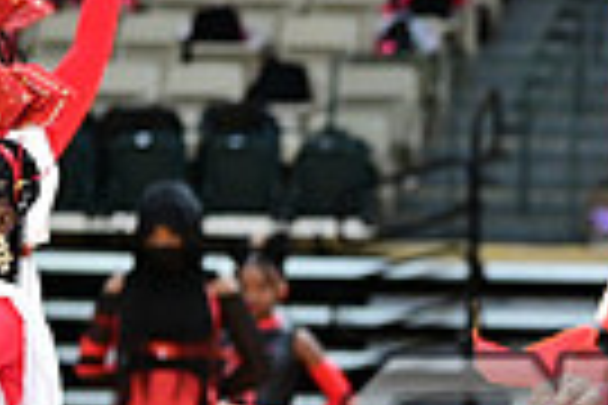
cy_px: 477
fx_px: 5674
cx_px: 1004
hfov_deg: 6.0
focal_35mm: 336
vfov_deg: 4.1
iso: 6400
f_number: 3.2
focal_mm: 78
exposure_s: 1/1000
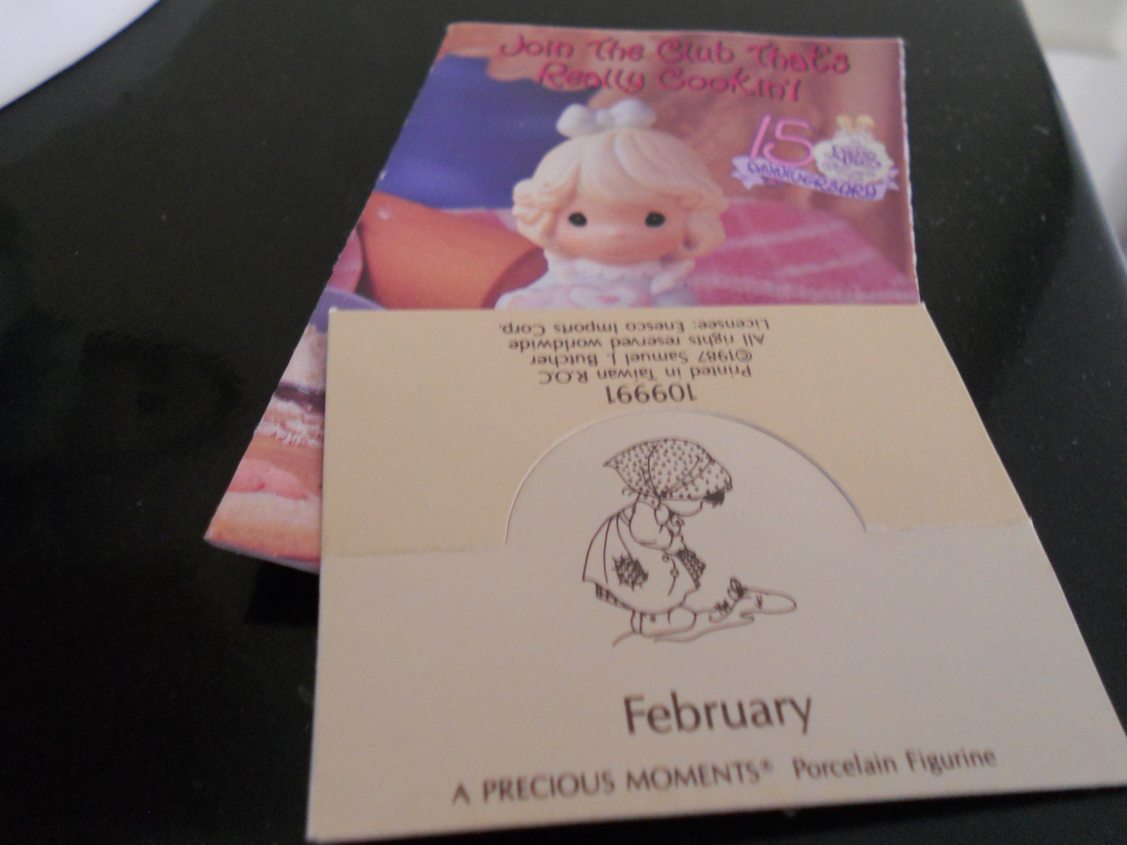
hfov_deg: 56.8
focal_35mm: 32
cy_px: 422
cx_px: 564
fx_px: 1042
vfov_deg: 44.2
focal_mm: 5.8
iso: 400
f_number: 3.5
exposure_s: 1/15
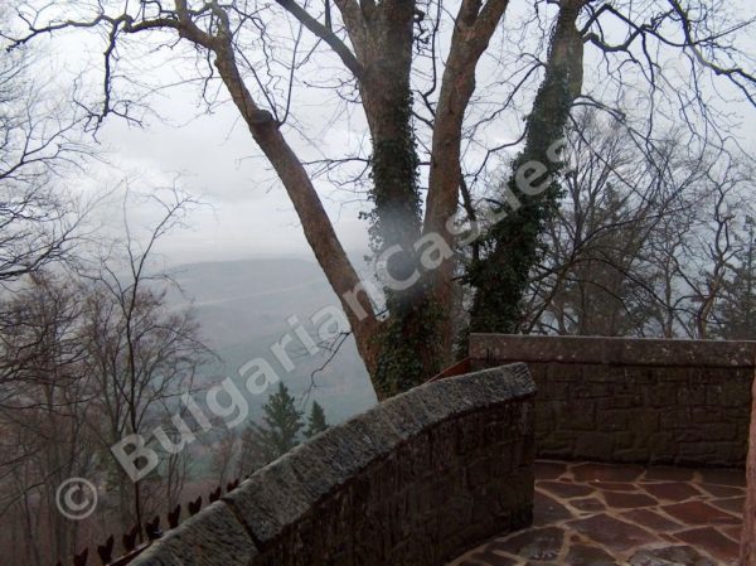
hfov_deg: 50.2
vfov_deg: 38.6
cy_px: 283
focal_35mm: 37
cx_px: 378
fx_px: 807
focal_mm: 7.6
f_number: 2.8
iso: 100
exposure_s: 1/585
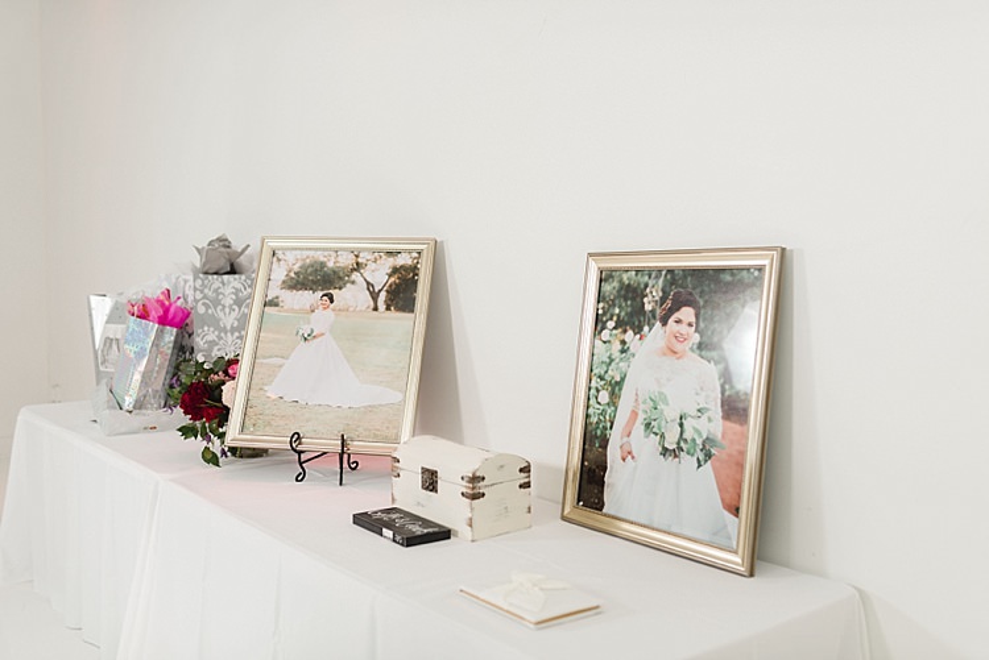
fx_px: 962
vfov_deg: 37.9
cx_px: 494
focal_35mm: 35
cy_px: 330
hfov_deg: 54.4
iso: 200
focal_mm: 35
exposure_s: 1/125
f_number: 2.2
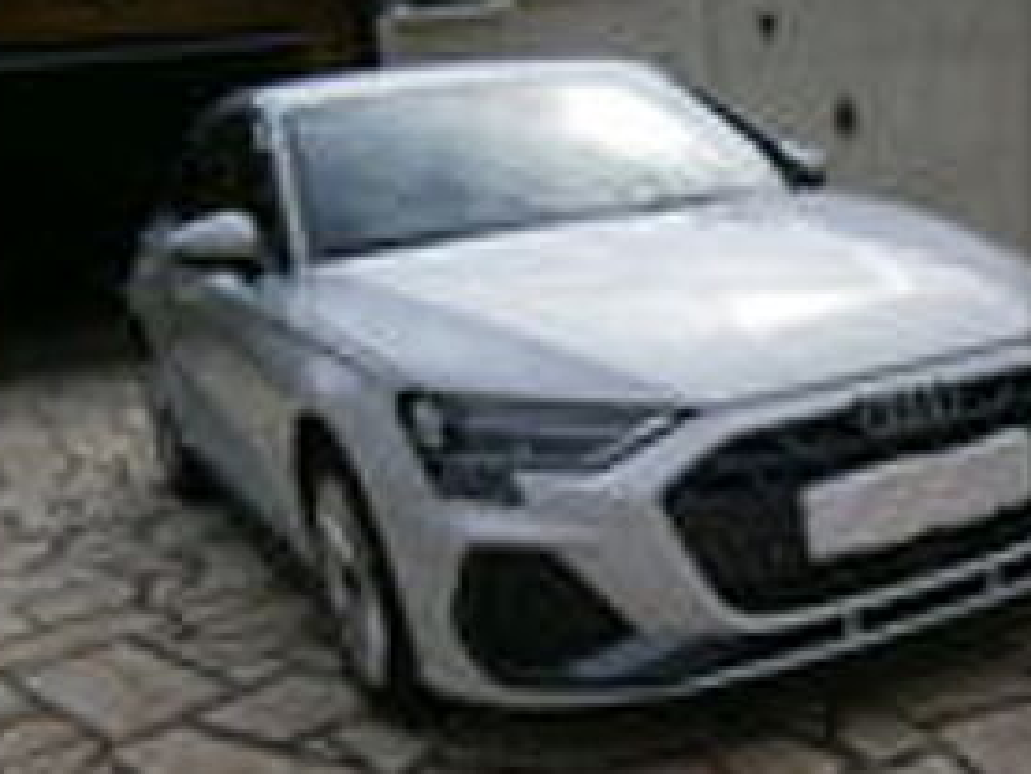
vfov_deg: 31.8
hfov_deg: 41.3
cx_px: 718
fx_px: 1341
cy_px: 543
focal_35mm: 45
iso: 80
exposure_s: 1/2000
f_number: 2.8
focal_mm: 4.7
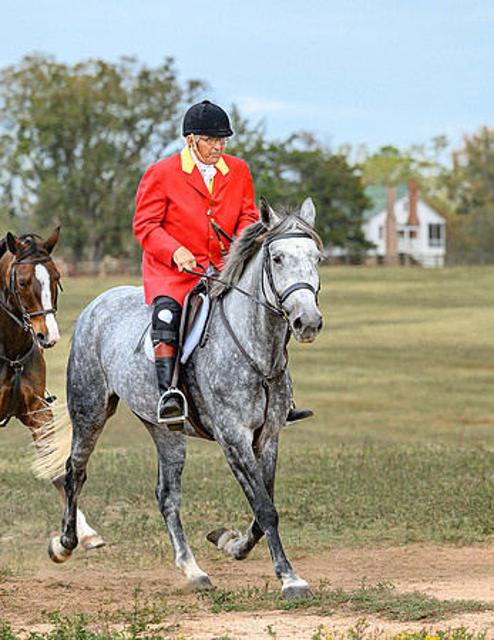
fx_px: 3703
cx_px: 177
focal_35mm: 198
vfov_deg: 9.9
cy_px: 369
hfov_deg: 7.6
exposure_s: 1/1000
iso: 400
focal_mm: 115
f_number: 3.5
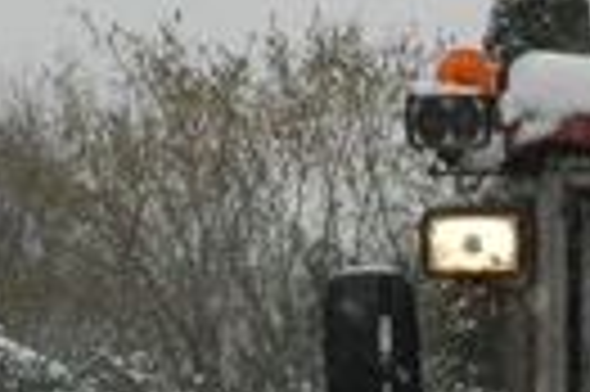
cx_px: 982
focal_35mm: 503
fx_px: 8234
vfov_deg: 2.7
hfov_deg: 4.1
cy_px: 901
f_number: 10
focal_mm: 55
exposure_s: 1/200
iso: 400
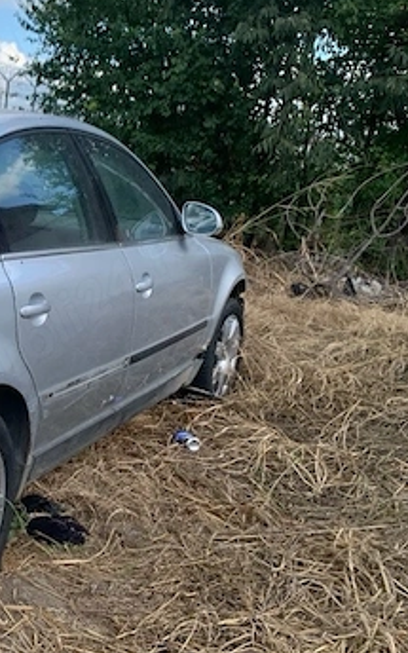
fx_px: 854
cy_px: 323
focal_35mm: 48
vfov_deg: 41.8
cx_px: -140
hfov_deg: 23.4
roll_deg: -4.7
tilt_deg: -14.1
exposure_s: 1/1124
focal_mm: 4.25
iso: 25
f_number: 1.8
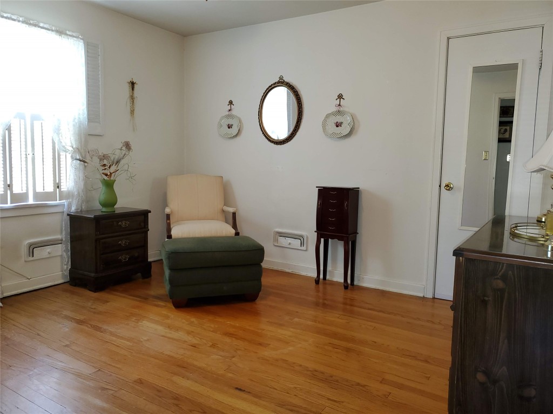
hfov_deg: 67.3
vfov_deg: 53.1
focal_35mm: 26
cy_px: 207
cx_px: 276
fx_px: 415
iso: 50
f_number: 1.5
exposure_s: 1/15
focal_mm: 4.3
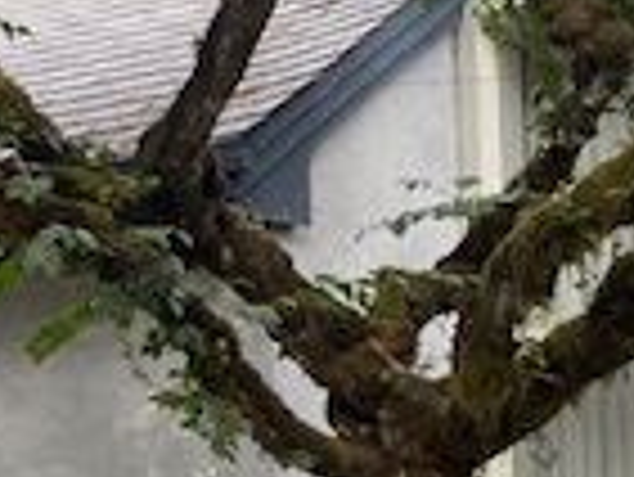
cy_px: 518
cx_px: -175
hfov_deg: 15.9
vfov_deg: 12.4
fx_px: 2163
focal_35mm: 118
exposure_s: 1/122
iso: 40
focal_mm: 4.25
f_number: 1.8
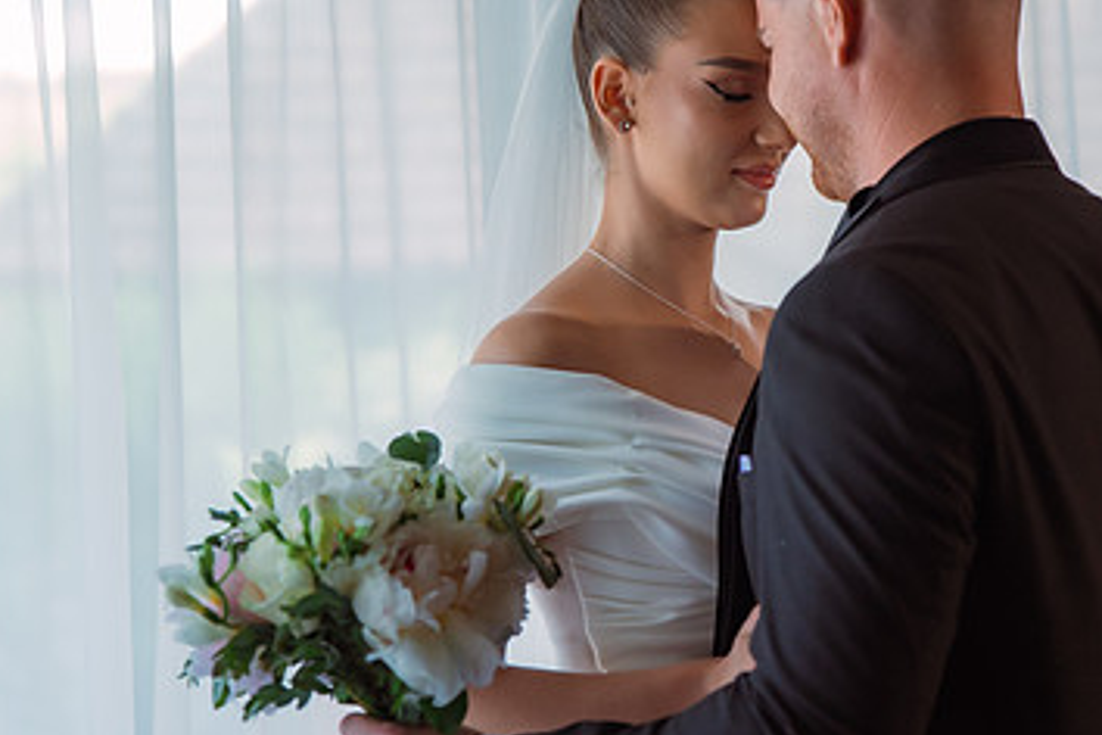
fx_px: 3306
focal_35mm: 108
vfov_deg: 12.7
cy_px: 350
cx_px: 688
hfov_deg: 18.9
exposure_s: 1/320
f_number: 2.8
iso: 800
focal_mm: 66
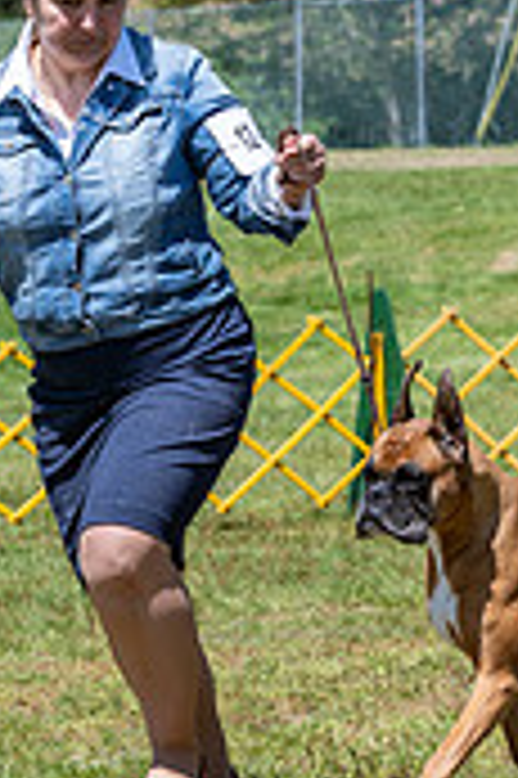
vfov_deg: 7.9
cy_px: 301
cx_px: 473
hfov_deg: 5.3
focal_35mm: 260
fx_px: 5622
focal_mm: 100
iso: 500
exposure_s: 1/1600
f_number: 7.1
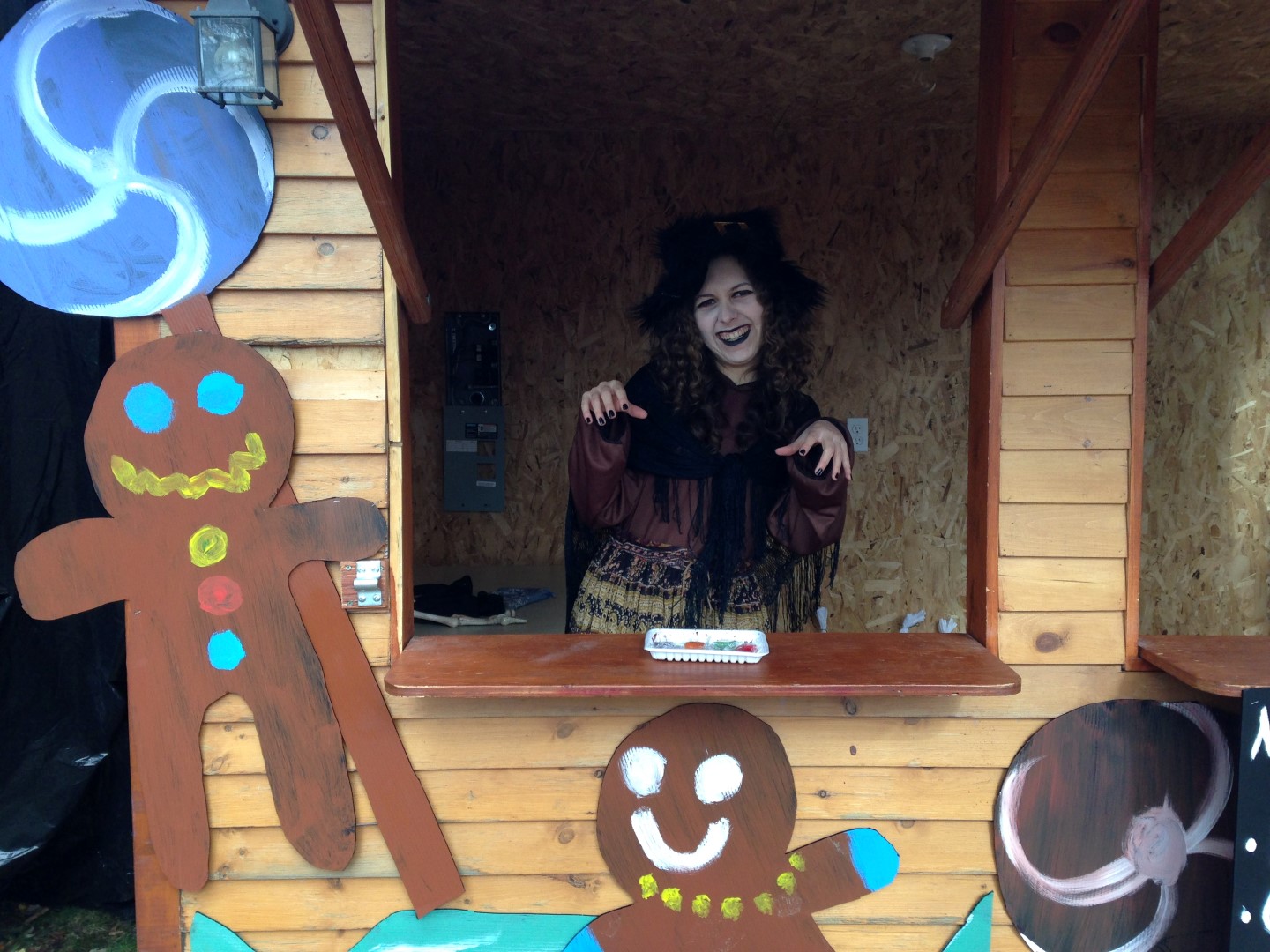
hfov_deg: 55.4
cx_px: 635
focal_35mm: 33
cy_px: 476
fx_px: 1211
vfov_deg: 42.9
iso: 80
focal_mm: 4.12
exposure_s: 1/120
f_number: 2.4
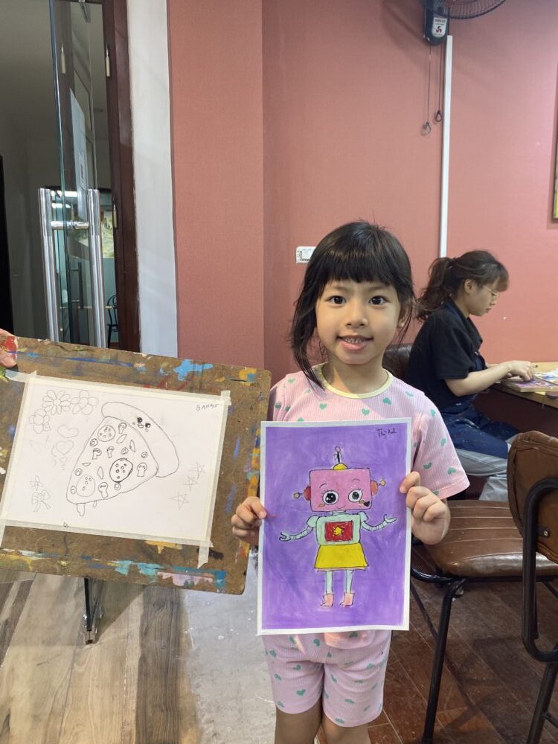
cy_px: 372
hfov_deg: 53.1
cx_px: 279
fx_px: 559
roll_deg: -0.3
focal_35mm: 26
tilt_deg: -7.0
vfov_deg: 67.3
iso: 100
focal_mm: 4.25
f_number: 1.8
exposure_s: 1/100
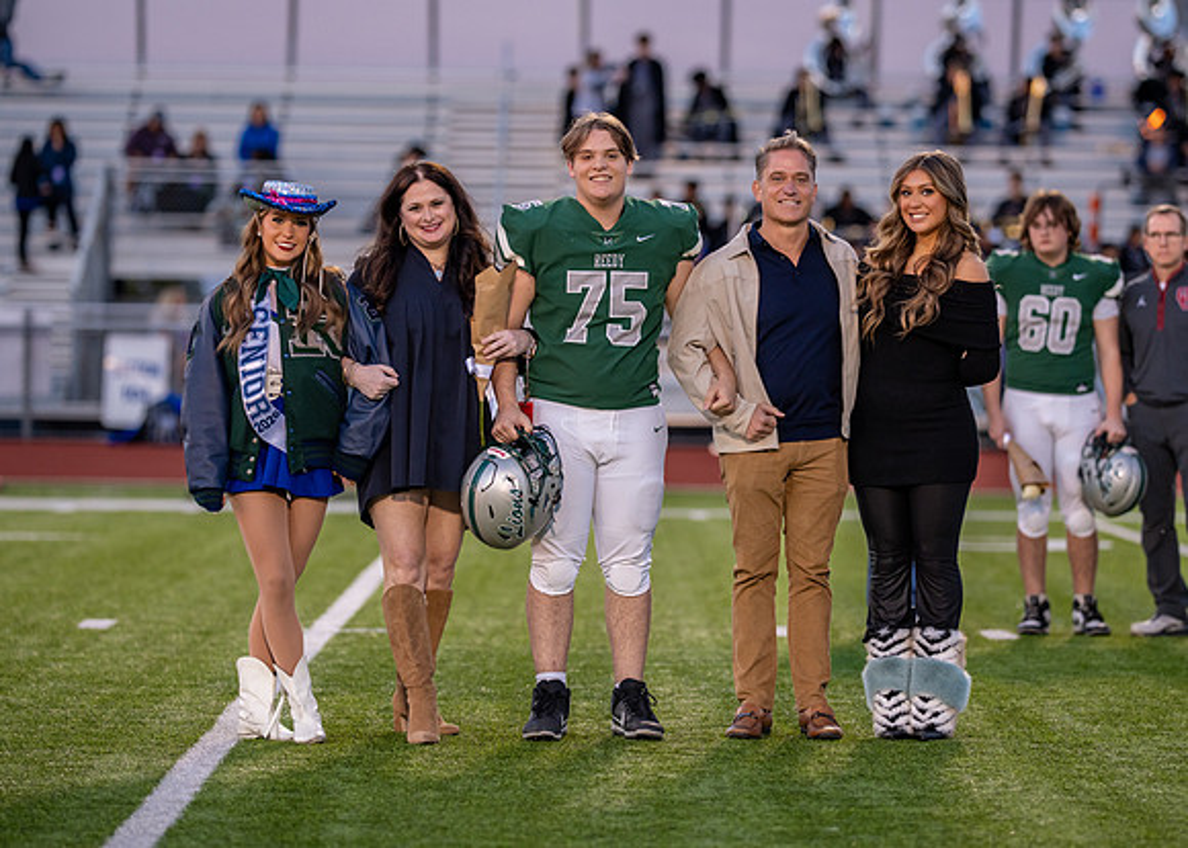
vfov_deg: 8.5
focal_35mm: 169
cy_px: 413
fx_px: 5717
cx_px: 677
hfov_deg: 11.9
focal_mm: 135
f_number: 2.2
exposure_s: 1/800
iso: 500
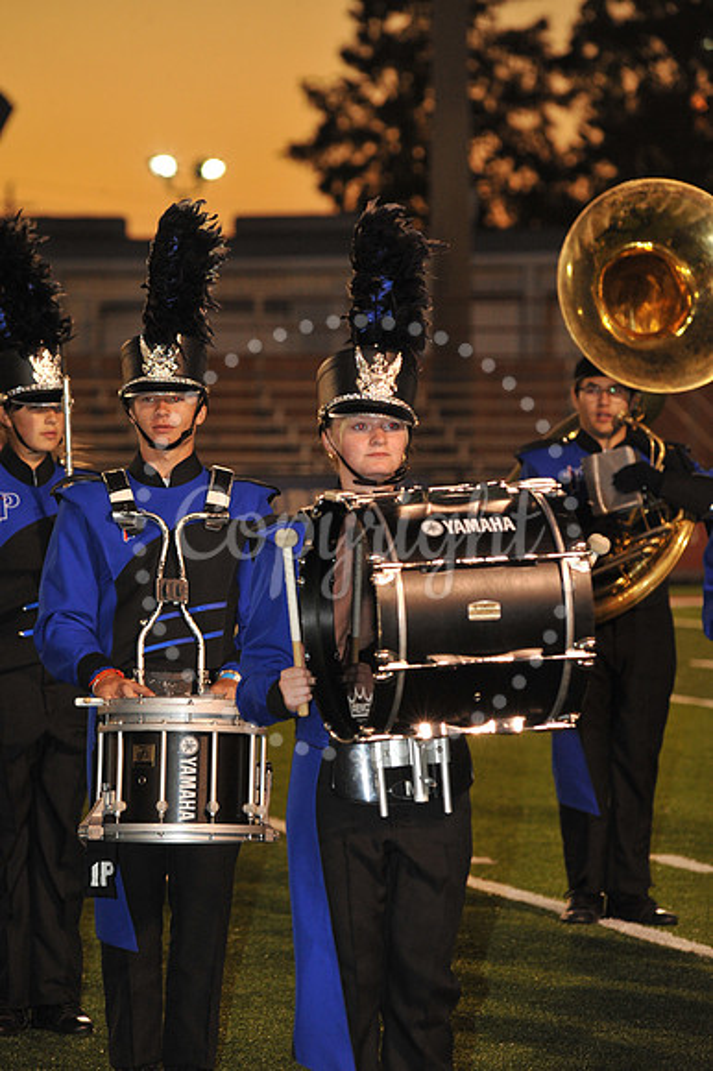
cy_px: 536
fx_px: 5948
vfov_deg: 10.3
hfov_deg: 6.9
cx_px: 356
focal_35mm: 200
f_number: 7.1
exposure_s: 1/125
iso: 1600
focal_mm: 200
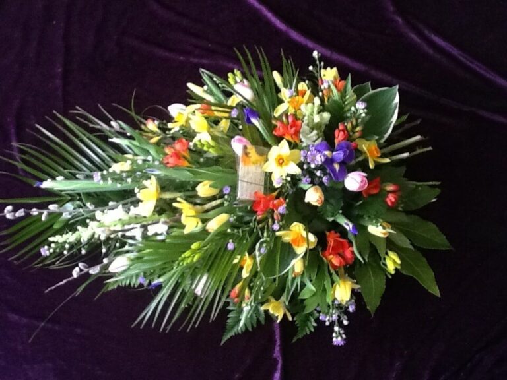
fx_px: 644
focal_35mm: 44
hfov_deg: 42.9
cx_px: 254
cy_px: 190
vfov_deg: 32.9
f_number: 2.4
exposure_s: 1/30
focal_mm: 2.03
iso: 200
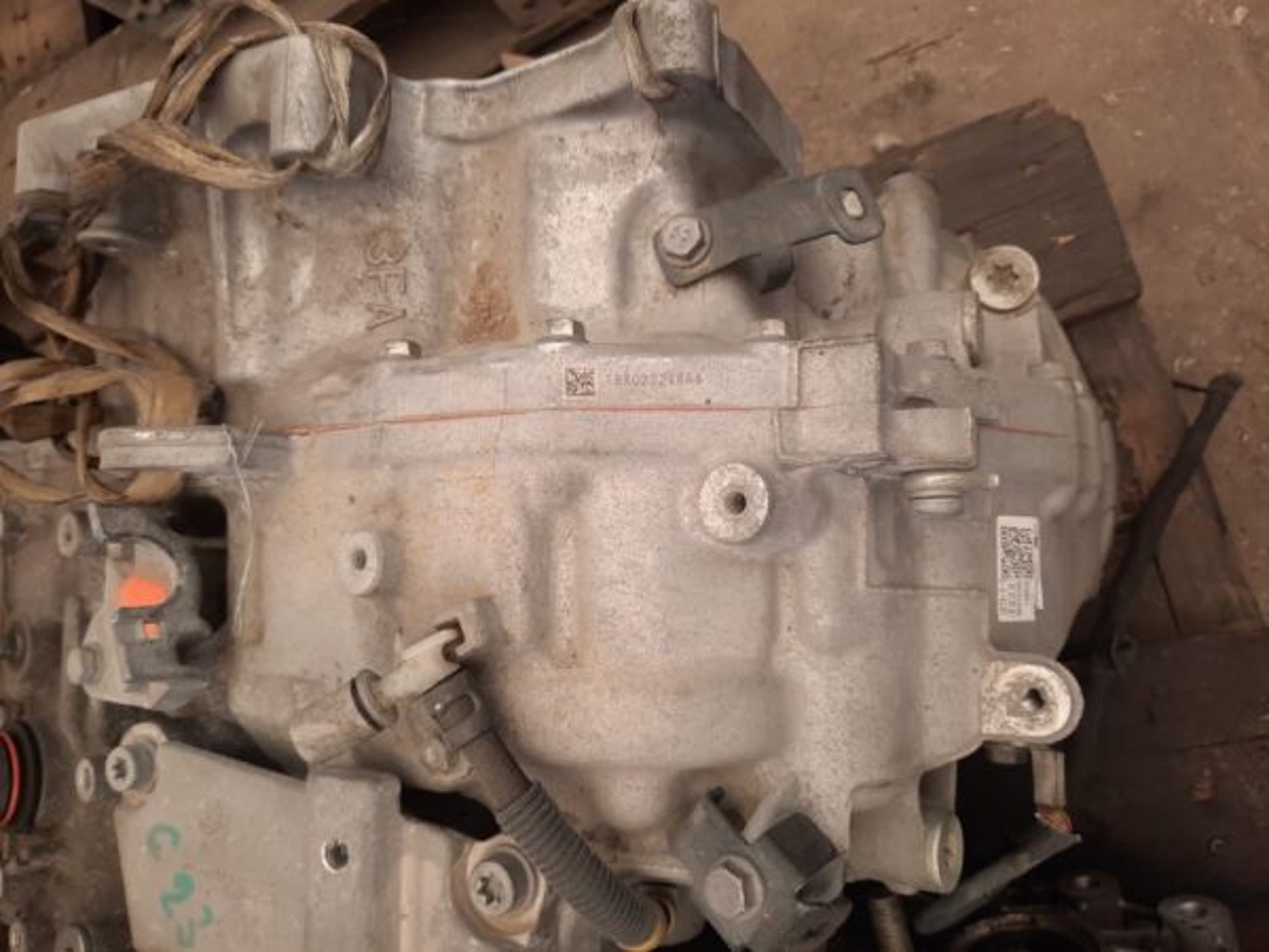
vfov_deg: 54.9
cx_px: 634
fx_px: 916
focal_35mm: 25
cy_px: 476
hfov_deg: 69.4
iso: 40
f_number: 2
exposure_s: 1/50
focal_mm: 4.6
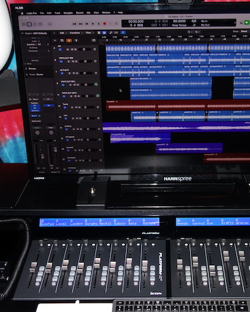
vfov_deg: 33.0
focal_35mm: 57
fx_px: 527
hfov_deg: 26.6
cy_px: 138
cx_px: 159
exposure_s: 1/250
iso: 250
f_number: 1.8
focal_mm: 10.4
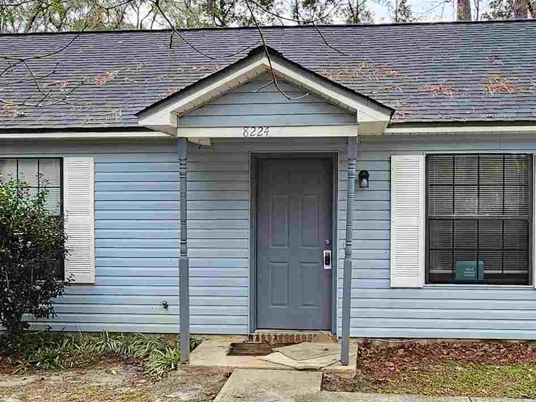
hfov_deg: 44.8
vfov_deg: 34.3
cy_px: 206
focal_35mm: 42
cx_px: 285
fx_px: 650
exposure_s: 1/60
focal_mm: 2.2
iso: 100
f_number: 2.2
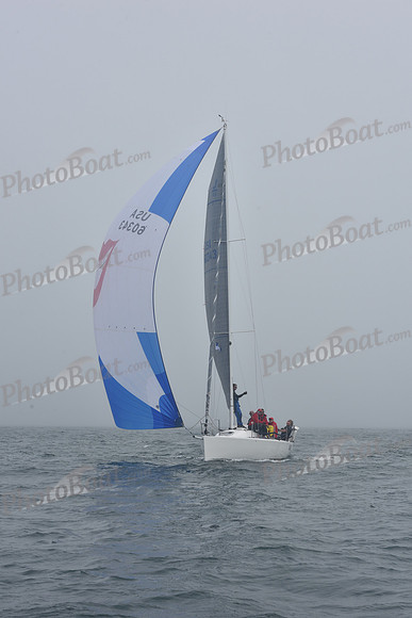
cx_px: 206
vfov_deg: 28.8
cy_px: 309
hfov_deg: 19.5
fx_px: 1201
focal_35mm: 70
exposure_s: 1/800
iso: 250
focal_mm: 70
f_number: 11
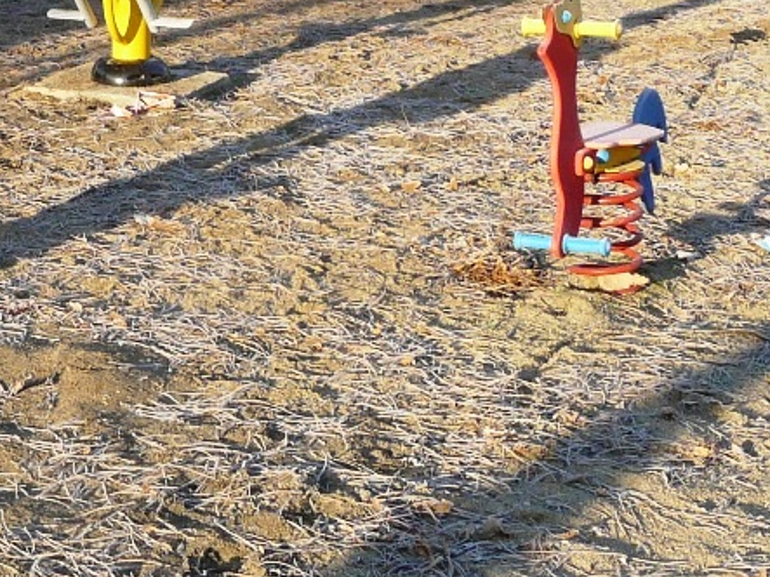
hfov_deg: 18.2
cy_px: -47
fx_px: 2313
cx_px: -80
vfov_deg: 13.9
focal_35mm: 104
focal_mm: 5.7
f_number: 4
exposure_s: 1/160
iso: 100
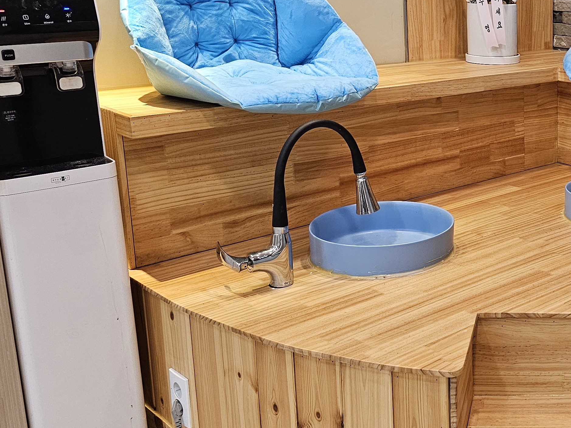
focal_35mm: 49
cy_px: 140
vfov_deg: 29.5
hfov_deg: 35.1
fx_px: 808
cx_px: 579
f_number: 1.7
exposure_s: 1/120
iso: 400
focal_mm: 6.3
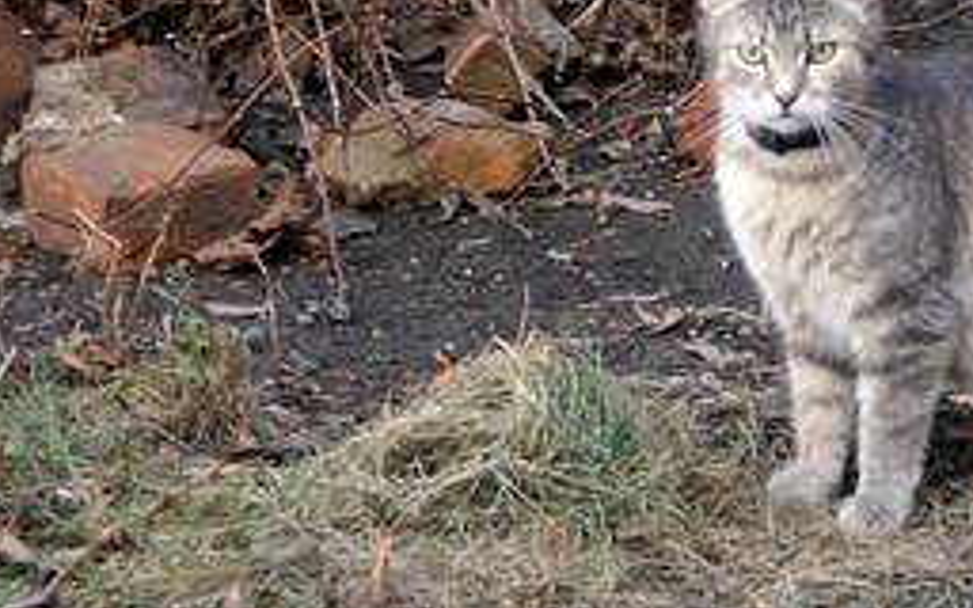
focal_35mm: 209
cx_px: 1250
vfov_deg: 6.3
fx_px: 5542
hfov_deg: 9.8
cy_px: 173
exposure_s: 1/160
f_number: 5.6
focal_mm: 50
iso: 320
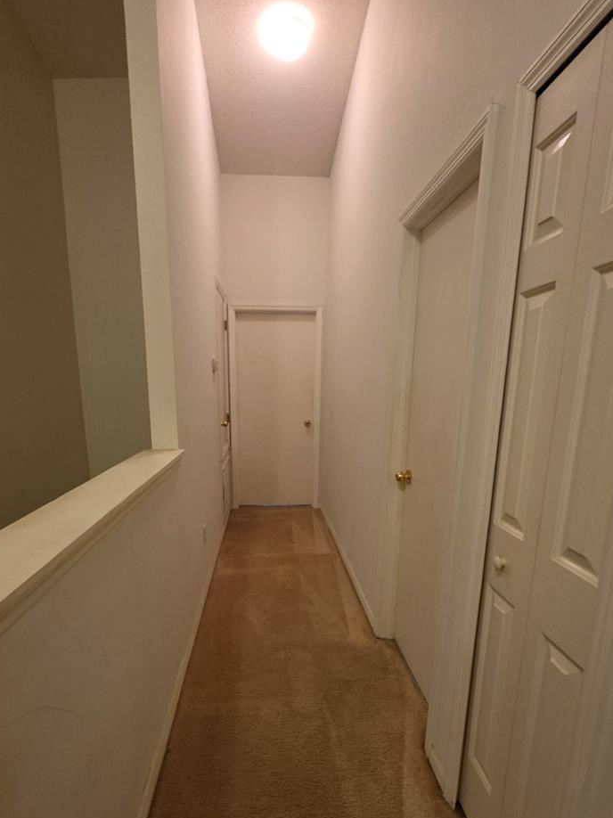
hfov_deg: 74.5
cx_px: 280
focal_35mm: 17
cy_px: 489
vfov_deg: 89.9
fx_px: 402
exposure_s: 1/60
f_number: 1.9
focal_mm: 2.2
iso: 800
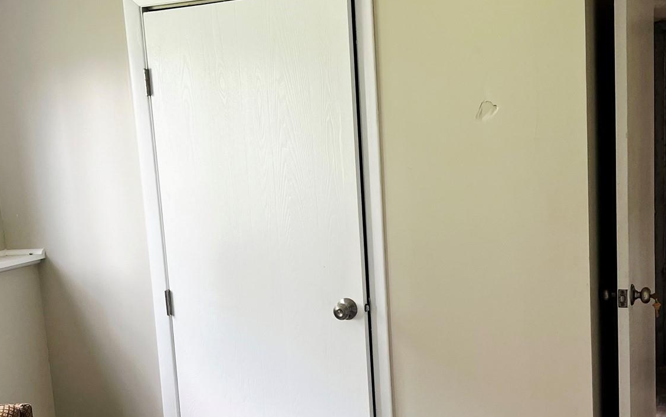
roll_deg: +3.4
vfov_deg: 25.8
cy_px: 260
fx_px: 908
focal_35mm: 50
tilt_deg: -8.6
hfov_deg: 40.3
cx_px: 313
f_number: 1.5
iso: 100
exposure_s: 1/122
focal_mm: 5.7
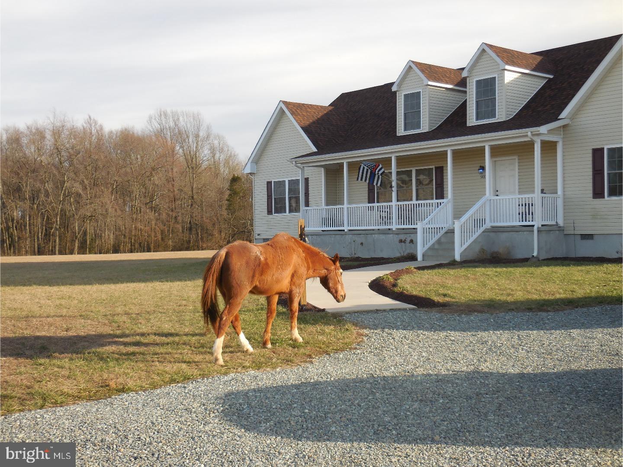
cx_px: 312
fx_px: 810
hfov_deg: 42.1
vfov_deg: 32.2
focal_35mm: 45
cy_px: 234
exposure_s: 1/320
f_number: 4.2
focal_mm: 8.1
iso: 125
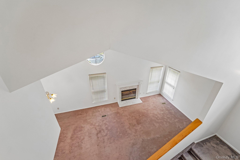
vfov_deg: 81.2
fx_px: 93
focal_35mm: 14
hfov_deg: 104.3
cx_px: 120
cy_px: 80
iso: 400
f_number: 8
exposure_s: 1/20
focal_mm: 14
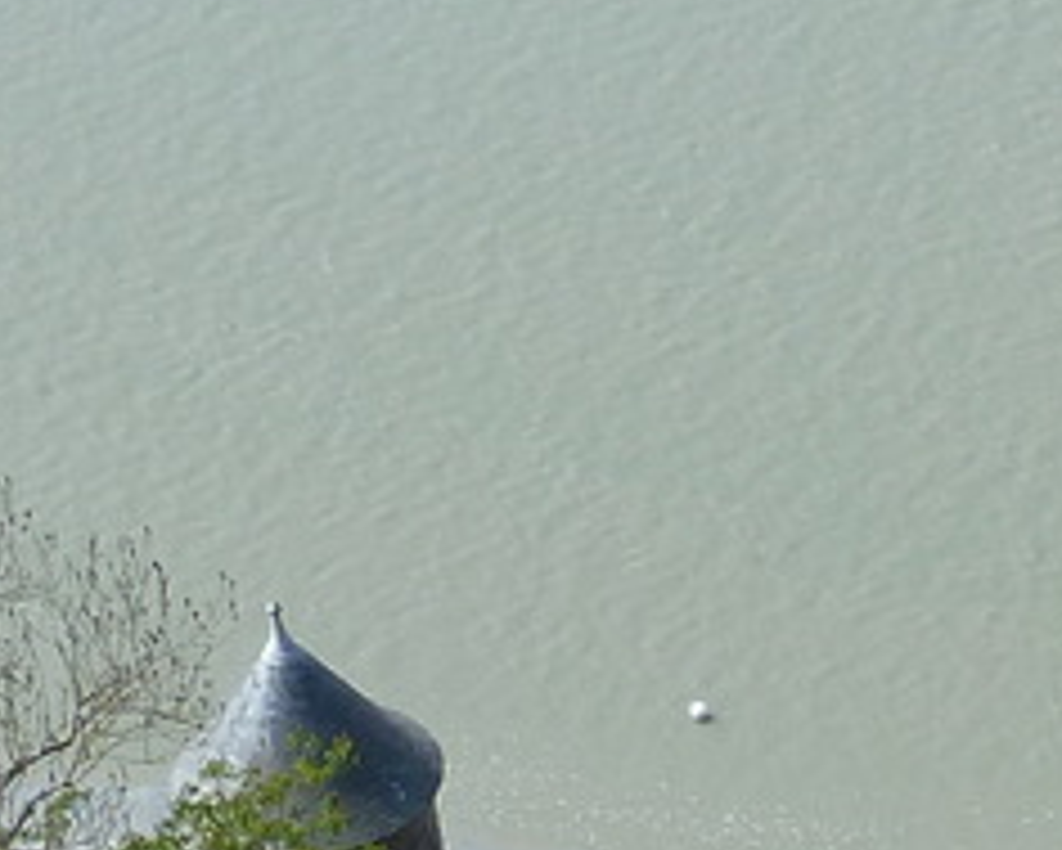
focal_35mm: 159
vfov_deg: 9.1
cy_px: 1736
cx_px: 2025
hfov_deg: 11.1
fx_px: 5000
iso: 80
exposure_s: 1/500
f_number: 4
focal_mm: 5.3
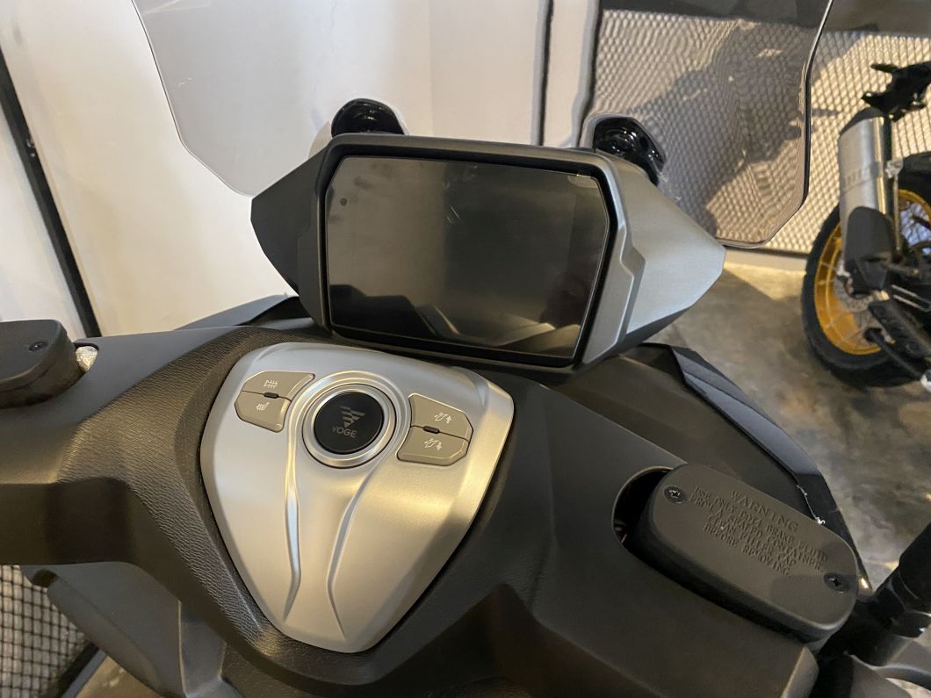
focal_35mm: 26
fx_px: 699
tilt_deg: -34.8
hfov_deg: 67.3
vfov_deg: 53.1
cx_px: 466
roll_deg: +1.8
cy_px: 349
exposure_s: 1/33
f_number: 1.8
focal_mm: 4.25
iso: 500
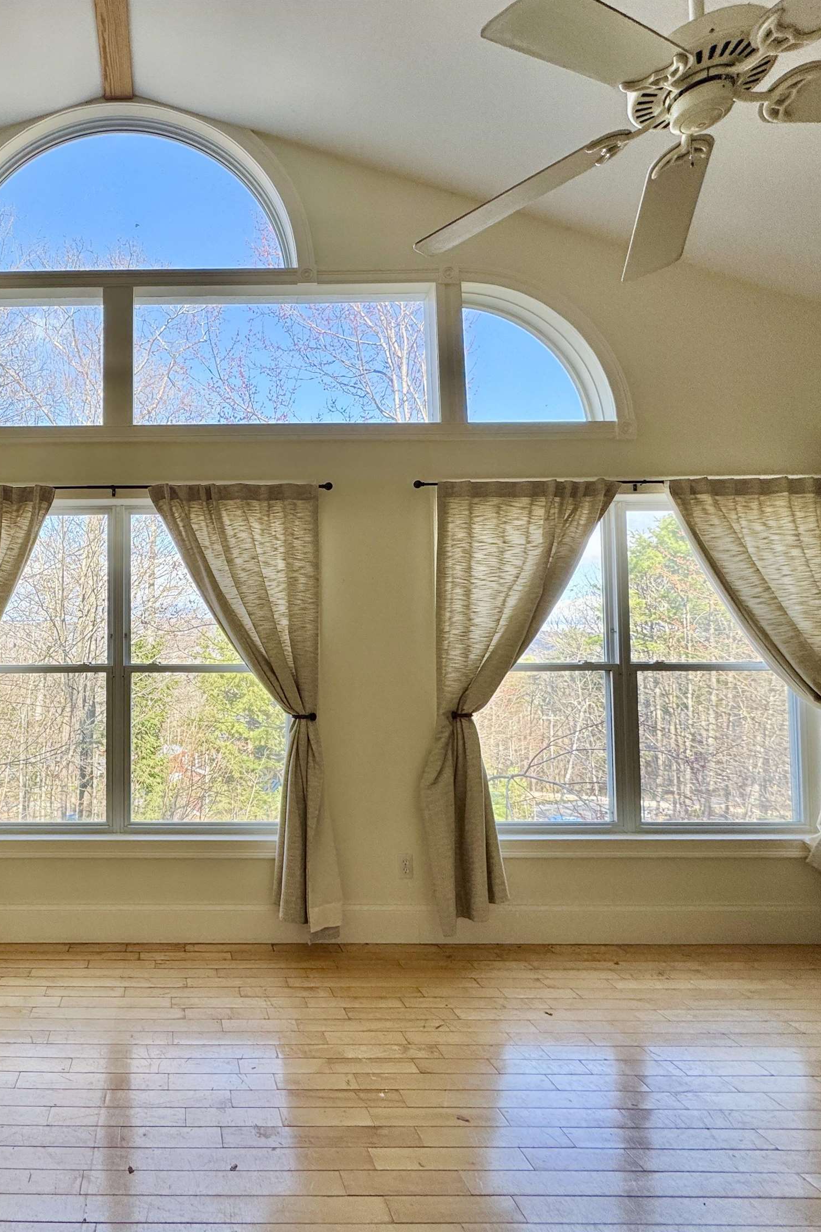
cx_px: 160
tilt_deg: +1.7
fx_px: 684
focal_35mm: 20
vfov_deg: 84.0
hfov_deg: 57.2
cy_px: 633
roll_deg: +0.8
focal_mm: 2.22
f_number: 2.2
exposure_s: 1/125
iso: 40
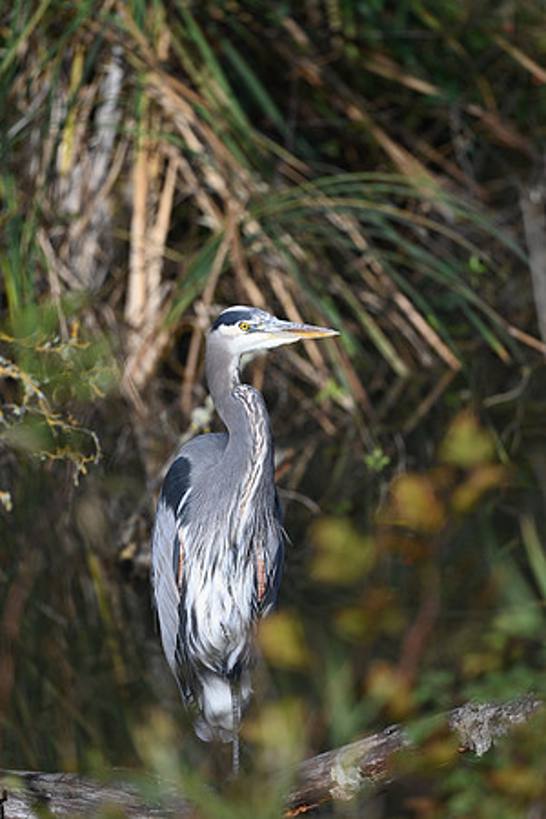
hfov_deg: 2.3
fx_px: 13649
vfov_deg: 3.4
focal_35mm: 600
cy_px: 410
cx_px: 273
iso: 220
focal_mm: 600
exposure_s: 1/640
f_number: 6.3
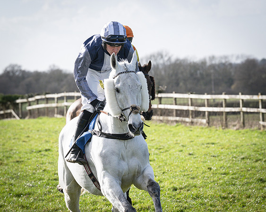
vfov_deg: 6.5
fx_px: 1861
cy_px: 88
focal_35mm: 236
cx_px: 186
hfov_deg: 8.2
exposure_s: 1/1250
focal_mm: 120
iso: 400
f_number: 5
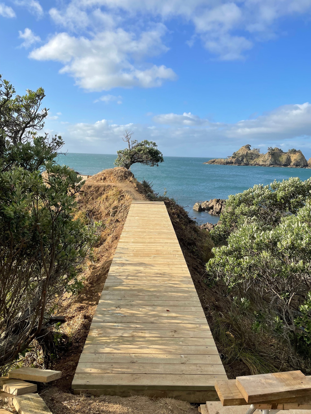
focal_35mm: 26
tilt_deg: -9.1
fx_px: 311
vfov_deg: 67.3
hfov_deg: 53.1
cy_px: 207
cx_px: 156
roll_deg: -1.4
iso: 32
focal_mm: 4.2
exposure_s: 1/2681
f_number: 1.6
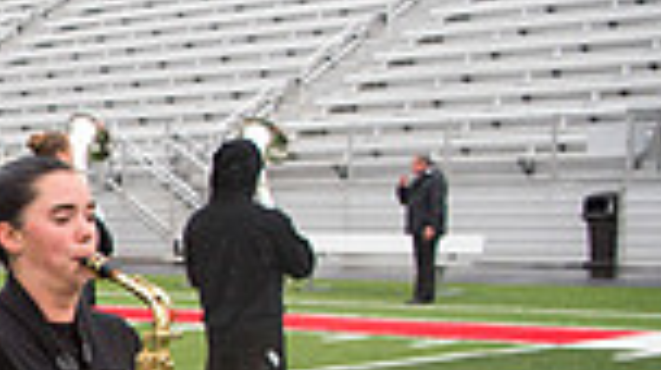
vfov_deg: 10.6
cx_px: -548
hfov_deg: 16.0
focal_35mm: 112
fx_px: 1960
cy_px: 420
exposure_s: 1/1600
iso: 400
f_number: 4
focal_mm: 28
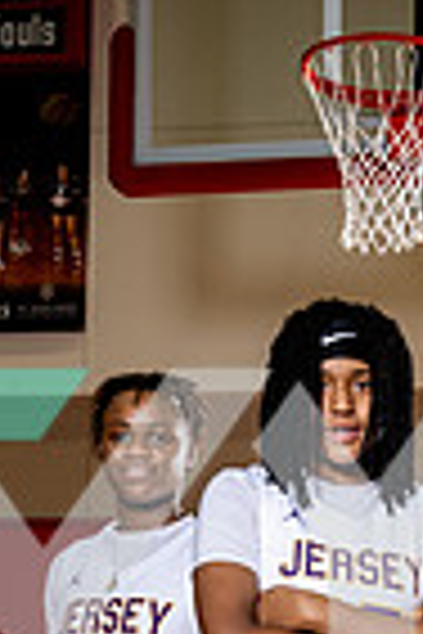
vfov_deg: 14.9
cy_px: 827
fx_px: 2309
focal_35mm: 131
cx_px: 490
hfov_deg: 10.3
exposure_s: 1/250
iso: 500
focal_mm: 41
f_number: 5.6
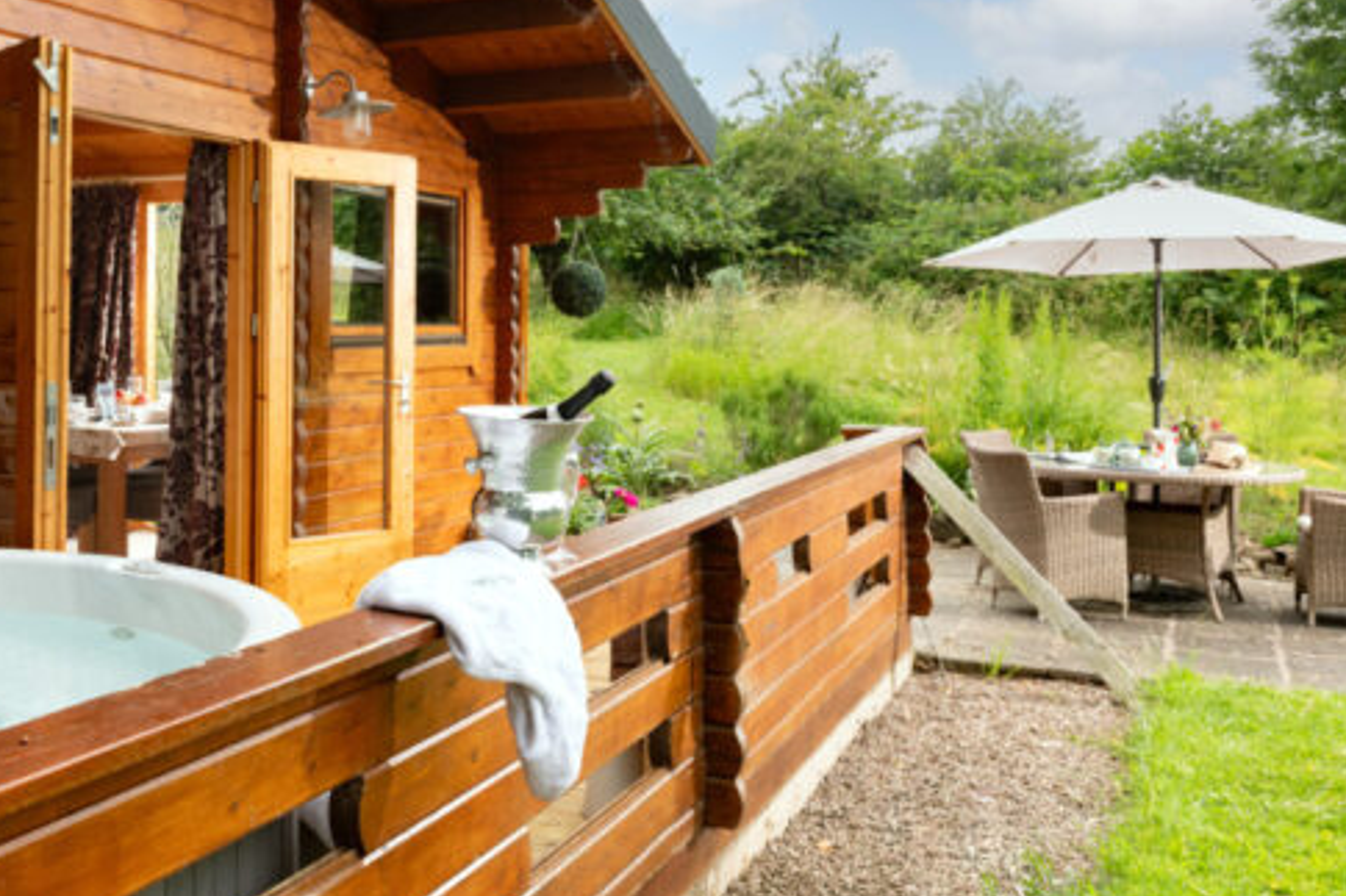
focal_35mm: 38
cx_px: 405
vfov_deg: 34.8
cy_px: 336
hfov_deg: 49.4
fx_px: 1420
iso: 250
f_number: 10
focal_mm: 24
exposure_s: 1/100
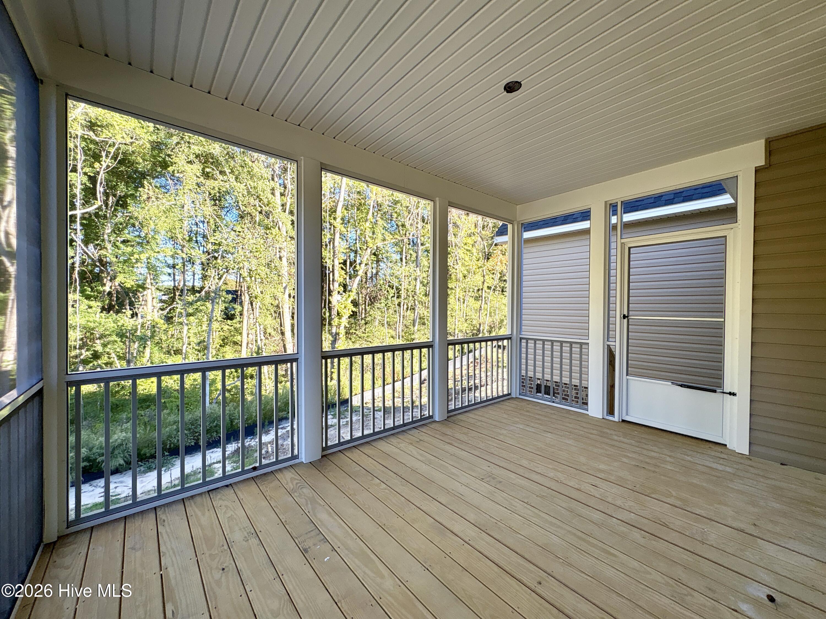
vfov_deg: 85.7
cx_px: 413
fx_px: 334
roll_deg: +0.7
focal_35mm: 14
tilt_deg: -0.1
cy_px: 310
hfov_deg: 102.1
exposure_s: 1/175
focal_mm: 2.22
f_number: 2.2
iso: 40
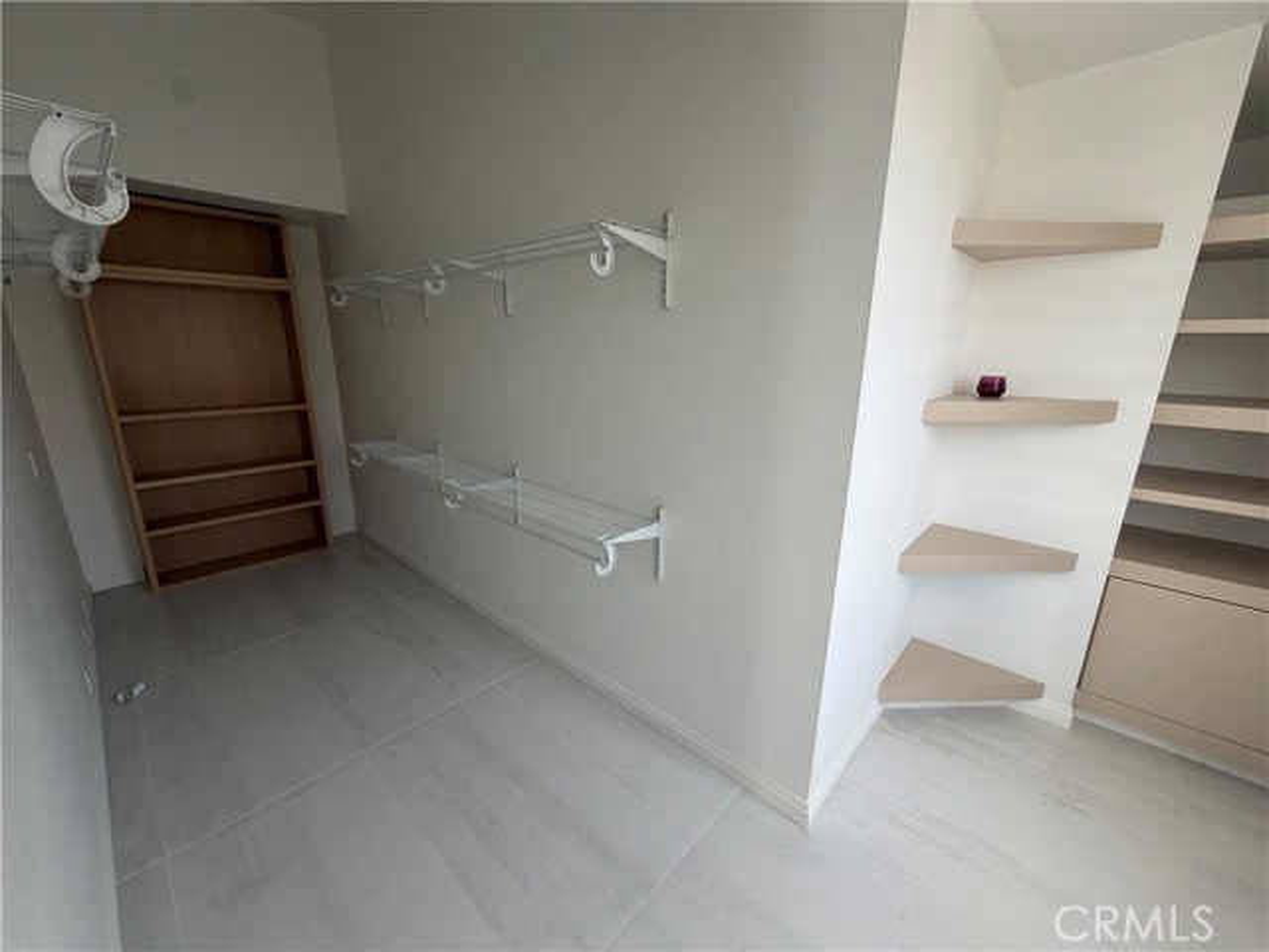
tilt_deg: -14.4
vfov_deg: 85.7
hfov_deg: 102.1
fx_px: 513
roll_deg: +0.0
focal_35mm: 14
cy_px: 476
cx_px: 634
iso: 250
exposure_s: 1/121
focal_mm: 2.22
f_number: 2.2
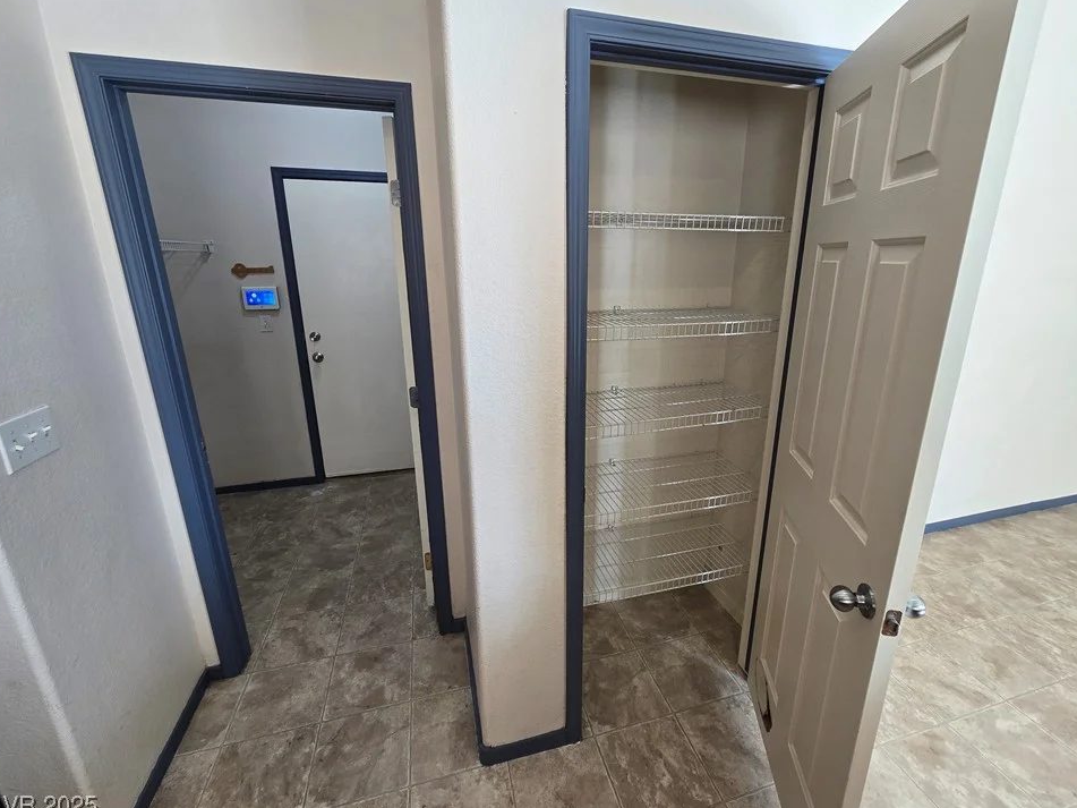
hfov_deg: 102.0
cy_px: 396
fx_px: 436
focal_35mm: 14
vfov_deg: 85.6
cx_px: 563
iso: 80
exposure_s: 1/60
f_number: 2.2
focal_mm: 2.2
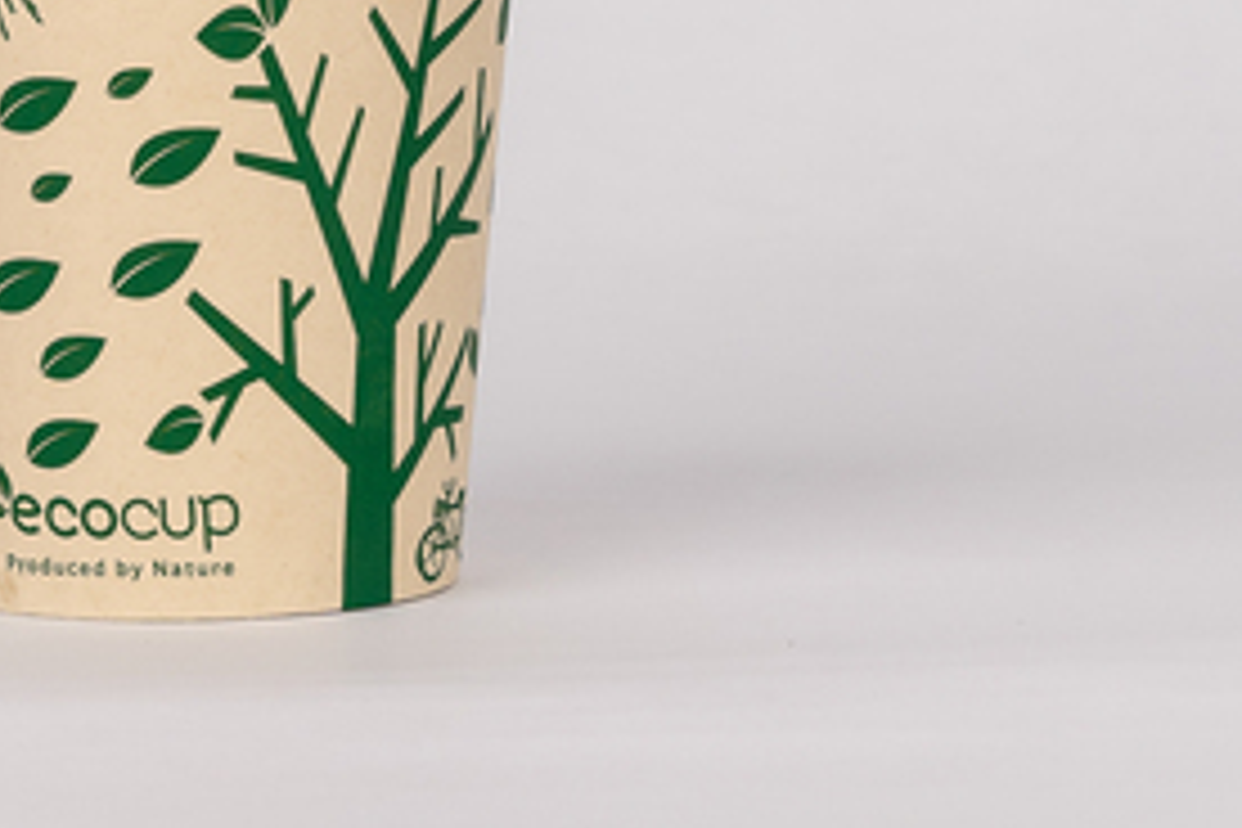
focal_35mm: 285
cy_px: 104
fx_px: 9832
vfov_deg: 4.8
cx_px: 270
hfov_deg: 7.2
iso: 320
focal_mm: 70
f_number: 10
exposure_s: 1/100
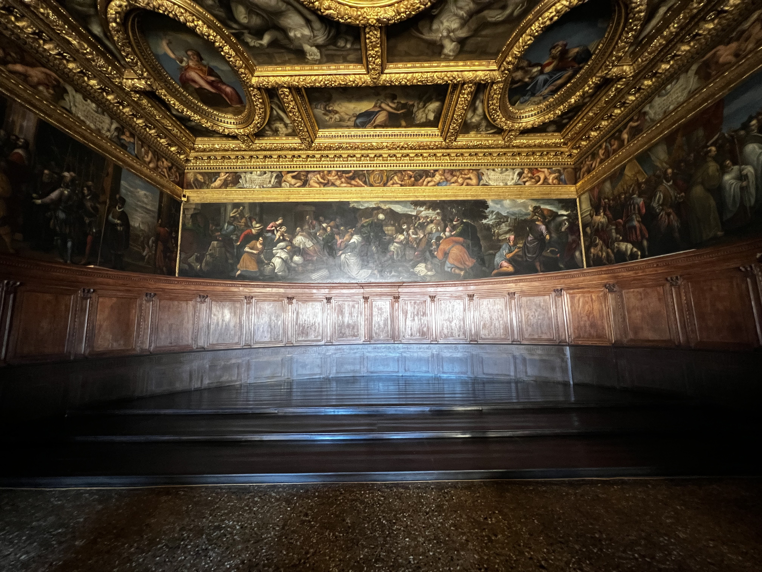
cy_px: 286
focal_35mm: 13
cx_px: 381
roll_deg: +1.2
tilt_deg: +7.4
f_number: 1.8
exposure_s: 1/50
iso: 640
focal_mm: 1.57
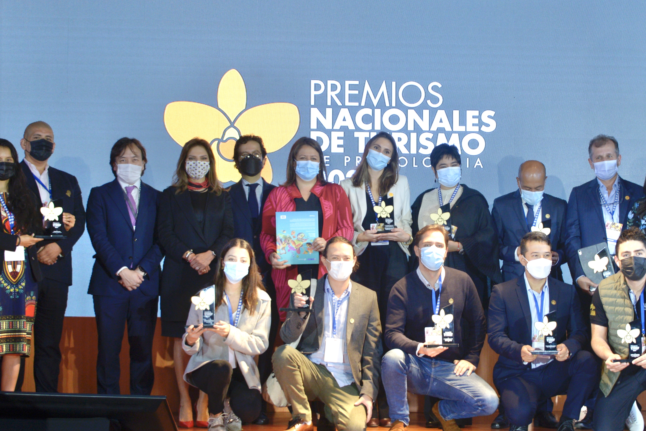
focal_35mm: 78
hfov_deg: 25.9
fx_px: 1400
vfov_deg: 17.5
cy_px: 219
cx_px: 409
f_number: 4.5
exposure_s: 1/60
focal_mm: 52
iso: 1000
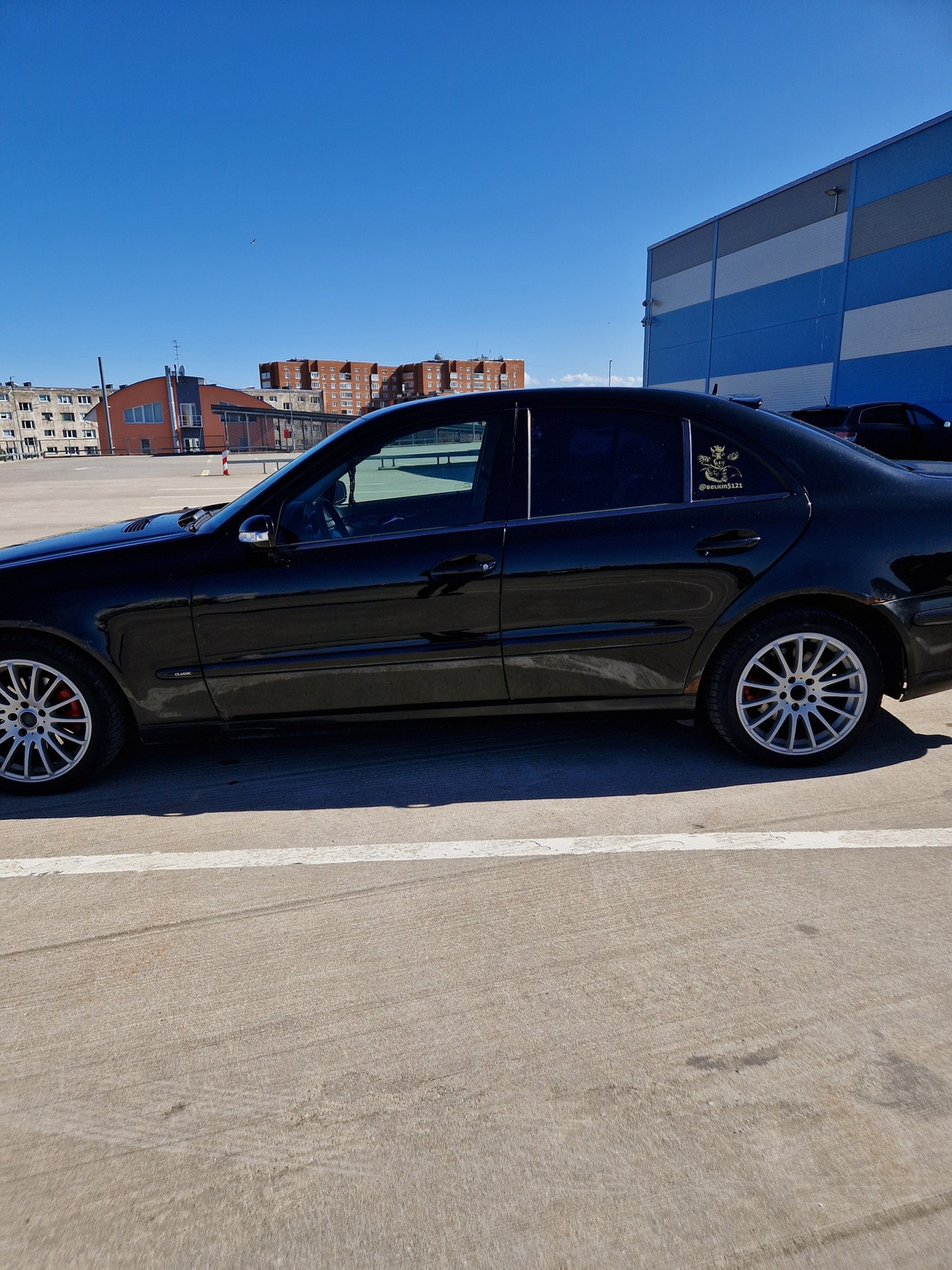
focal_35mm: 23
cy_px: 635
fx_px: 843
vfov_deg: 73.9
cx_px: 476
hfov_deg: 58.9
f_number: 1.8
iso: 50
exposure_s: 1/3112
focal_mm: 5.4
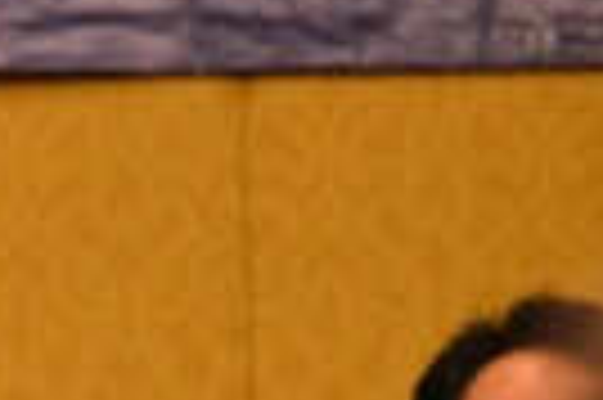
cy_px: 497
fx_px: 25211
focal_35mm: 1507
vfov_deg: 0.9
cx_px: -531
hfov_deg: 1.4
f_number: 5.3
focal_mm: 210
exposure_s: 1/10
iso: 800
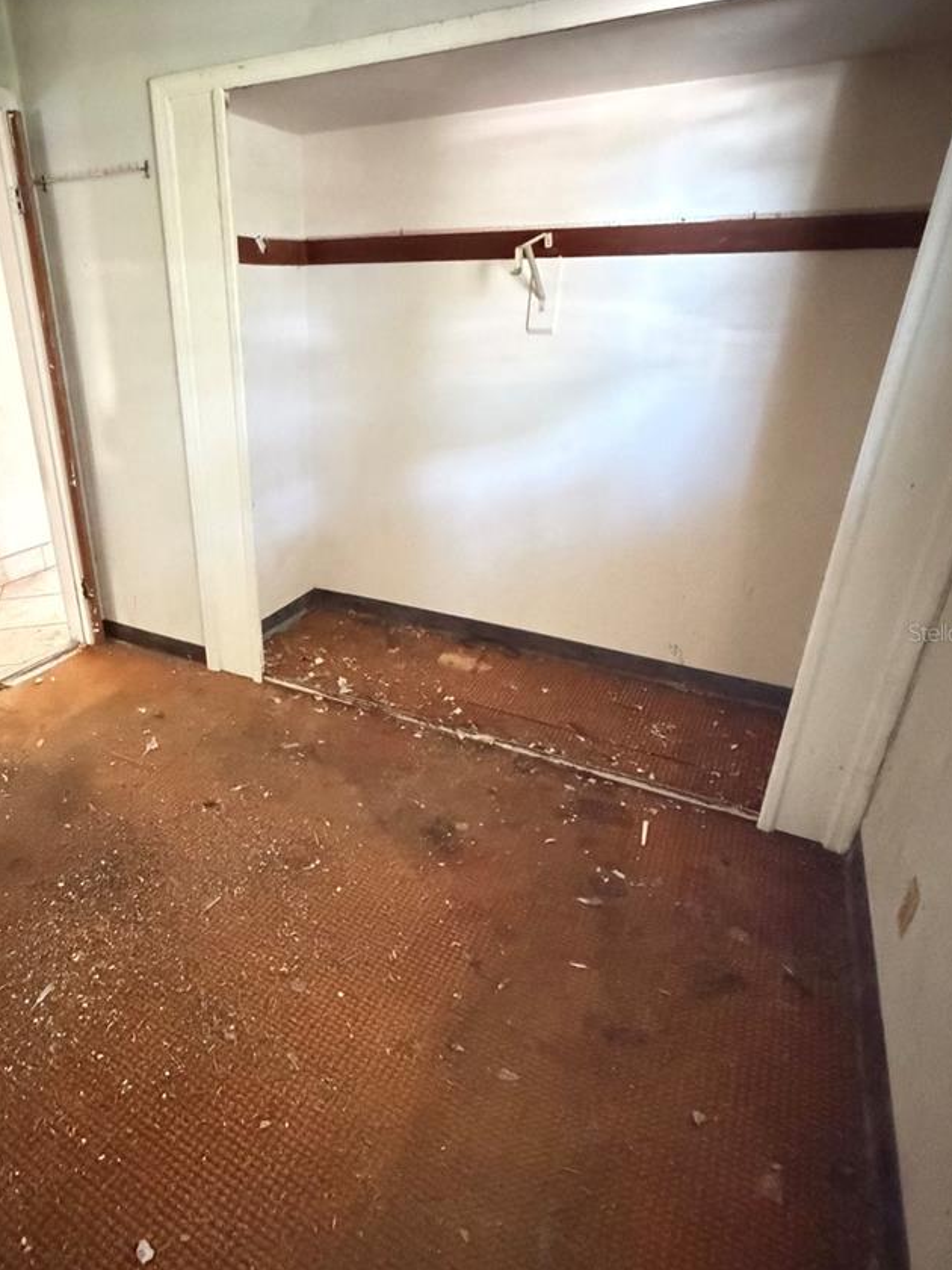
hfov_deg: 64.6
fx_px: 733
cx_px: 335
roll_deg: +1.5
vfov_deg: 81.7
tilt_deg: -24.9
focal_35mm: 20
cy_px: 632
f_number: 2.2
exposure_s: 1/25
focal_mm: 2.22
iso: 3200
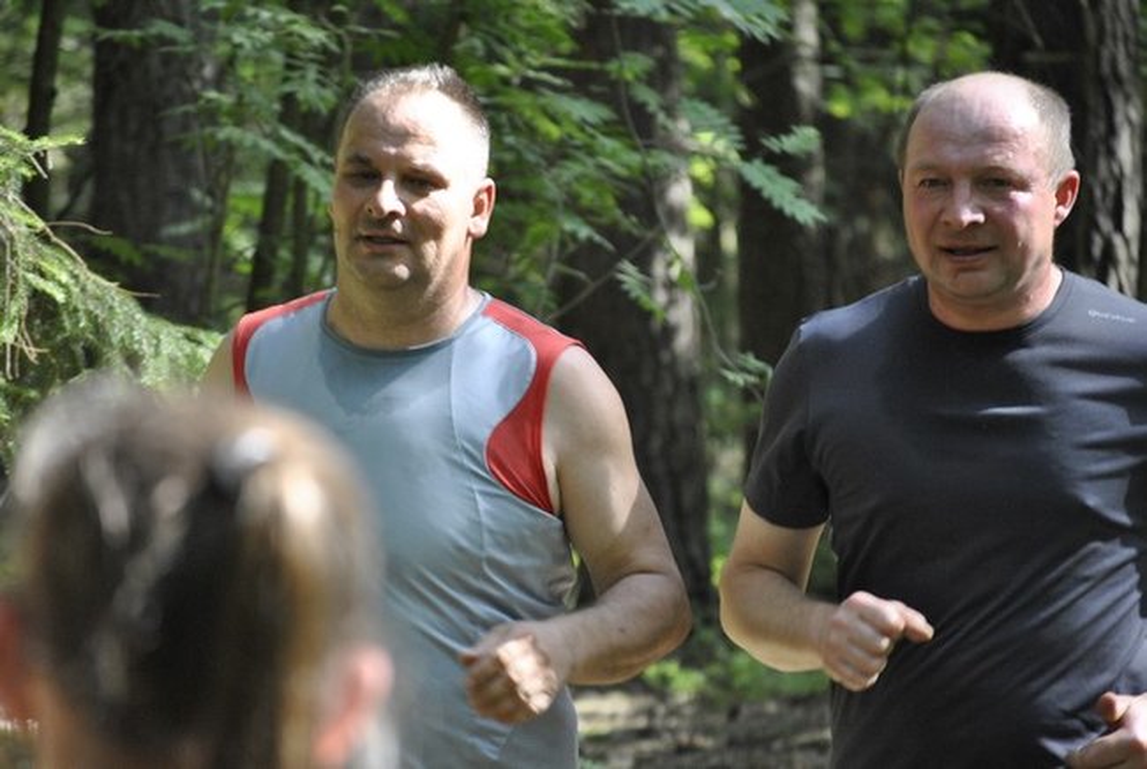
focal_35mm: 202
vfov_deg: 6.8
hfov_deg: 10.1
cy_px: 384
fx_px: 6464
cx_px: 574
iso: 800
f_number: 5
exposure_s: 1/250
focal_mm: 135
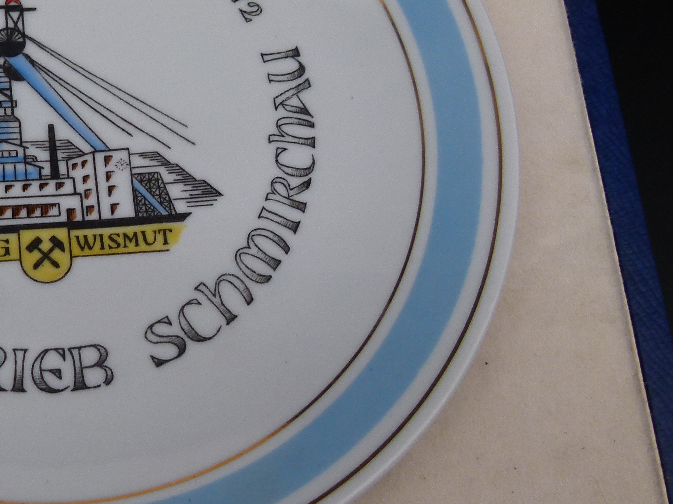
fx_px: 1030
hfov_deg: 34.2
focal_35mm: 53
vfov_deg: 27.5
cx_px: 70
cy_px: 201
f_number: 4
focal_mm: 4.5
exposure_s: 1/125
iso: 100
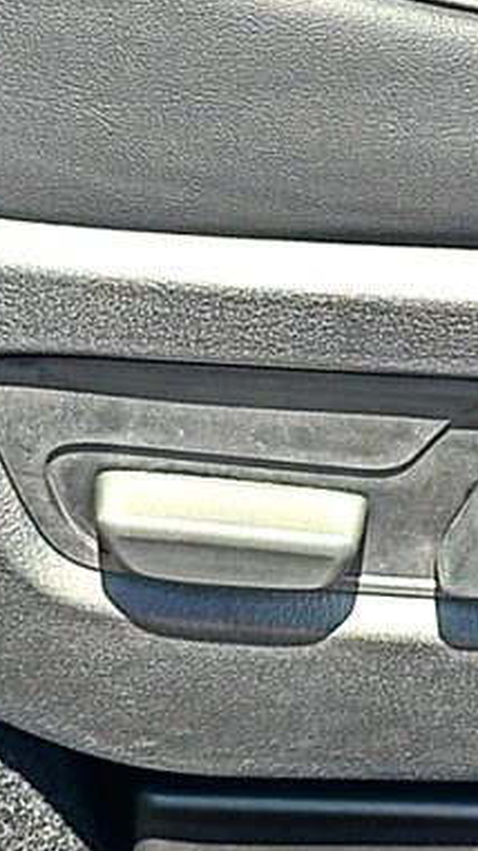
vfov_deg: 18.5
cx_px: 500
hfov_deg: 10.3
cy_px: 370
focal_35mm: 116
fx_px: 2617
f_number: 1.78
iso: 64
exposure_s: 1/612
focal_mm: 6.86
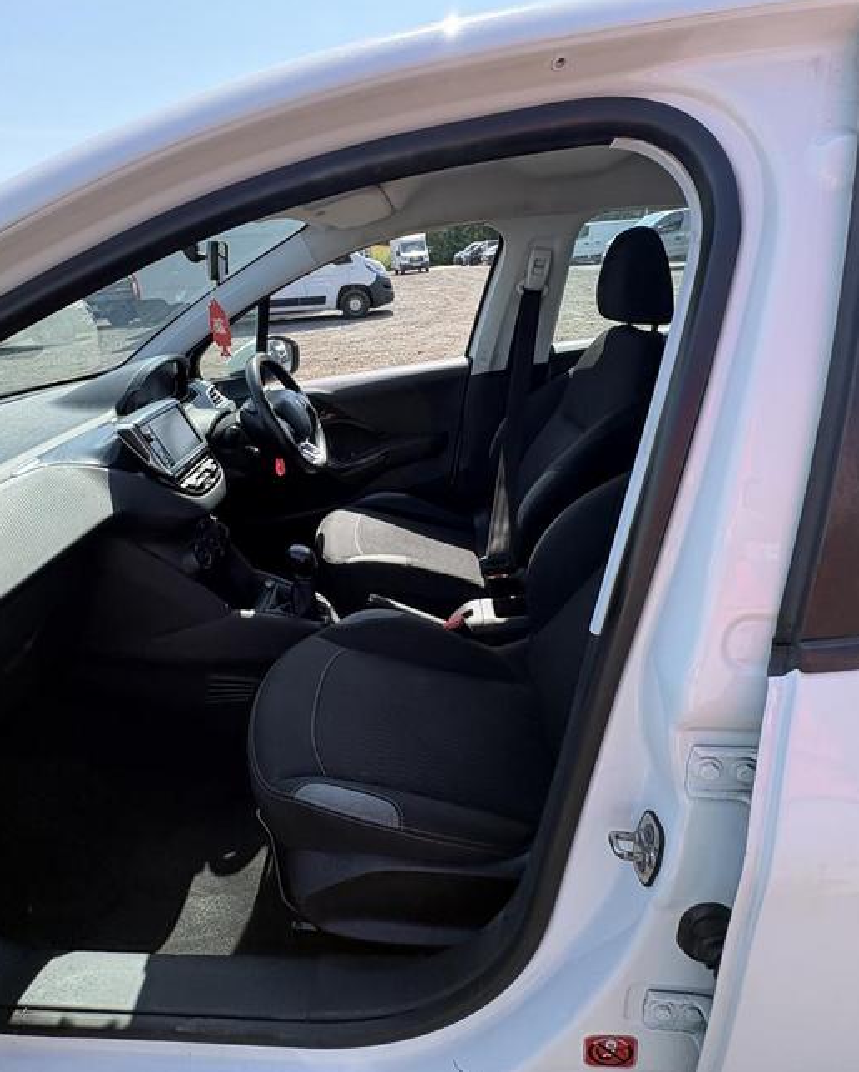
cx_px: 365
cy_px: 524
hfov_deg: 70.5
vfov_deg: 83.2
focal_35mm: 19
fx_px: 603
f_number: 2.2
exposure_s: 1/476
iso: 64
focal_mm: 2.22
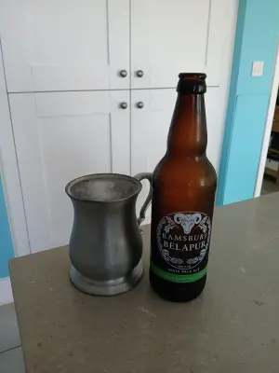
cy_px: 186
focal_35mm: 26
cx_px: 140
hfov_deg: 53.1
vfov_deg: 67.3
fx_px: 279
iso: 160
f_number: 1.8
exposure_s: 1/50
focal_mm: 3.98
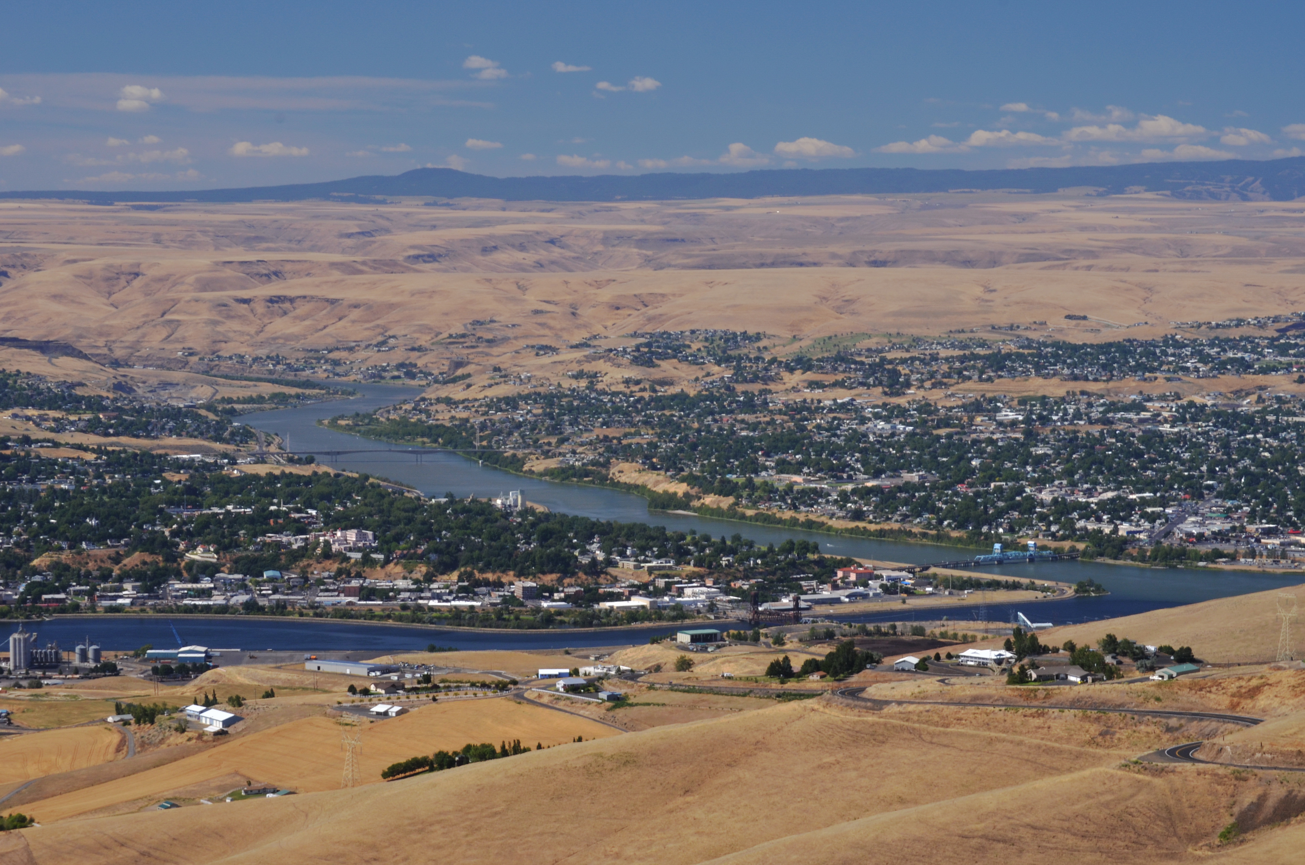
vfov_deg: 13.8
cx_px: 652
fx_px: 3581
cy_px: 432
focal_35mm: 99
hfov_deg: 20.7
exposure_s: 1/80
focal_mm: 66
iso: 320
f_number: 18
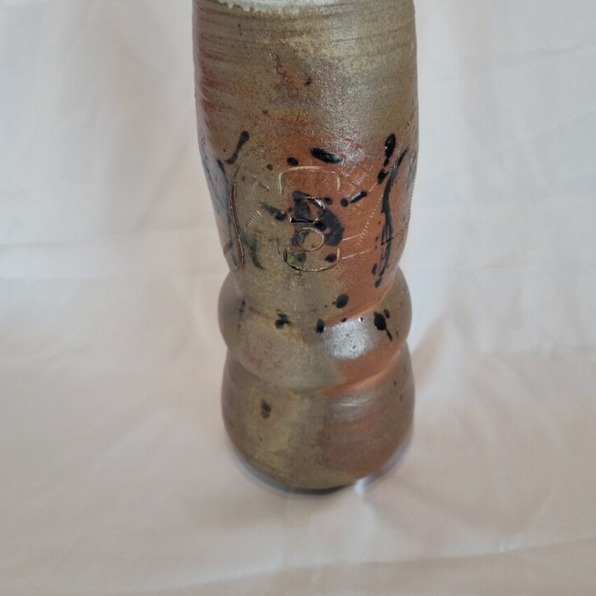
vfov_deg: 51.9
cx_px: 309
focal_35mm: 31
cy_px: 220
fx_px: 604
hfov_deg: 52.5
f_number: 1.8
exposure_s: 1/60
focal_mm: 7
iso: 80
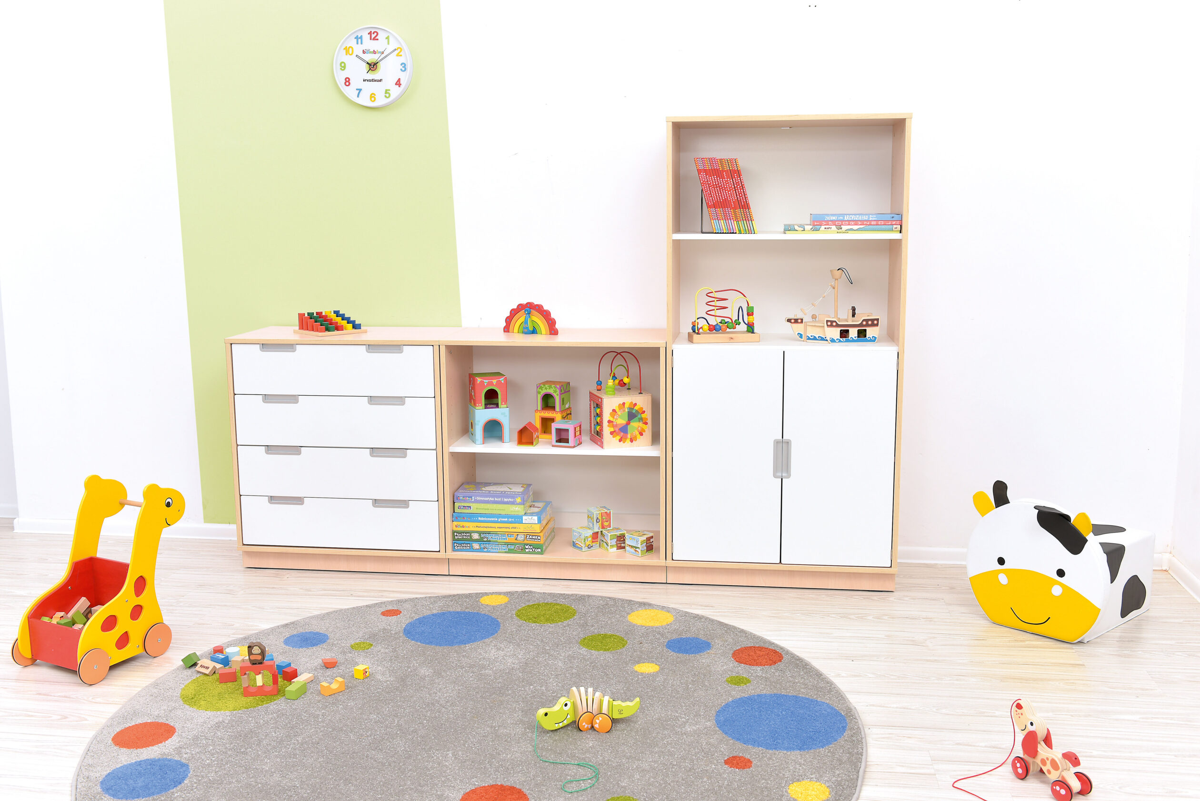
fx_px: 1167
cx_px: 600
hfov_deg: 54.4
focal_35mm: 35
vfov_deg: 37.9
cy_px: 400
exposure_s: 1/80
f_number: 8
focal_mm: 35
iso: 100
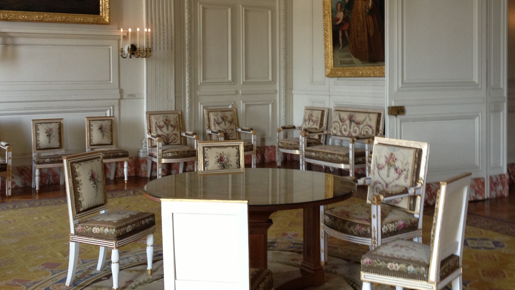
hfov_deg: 42.1
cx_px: 268
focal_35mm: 49
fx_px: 669
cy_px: 89
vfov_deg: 24.3
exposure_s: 1/20
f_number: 2.4
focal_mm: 4.28
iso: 100
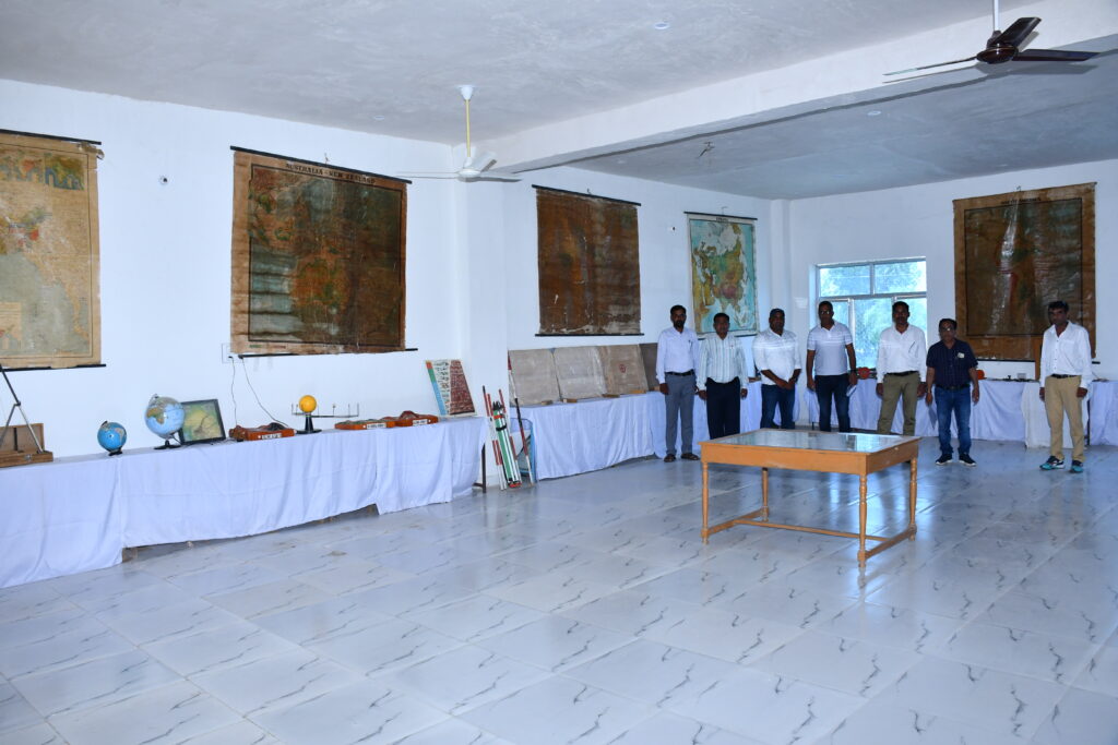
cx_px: 559
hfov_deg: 67.4
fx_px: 839
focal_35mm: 27
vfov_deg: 47.9
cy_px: 372
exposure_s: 1/160
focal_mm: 18
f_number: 8
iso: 800
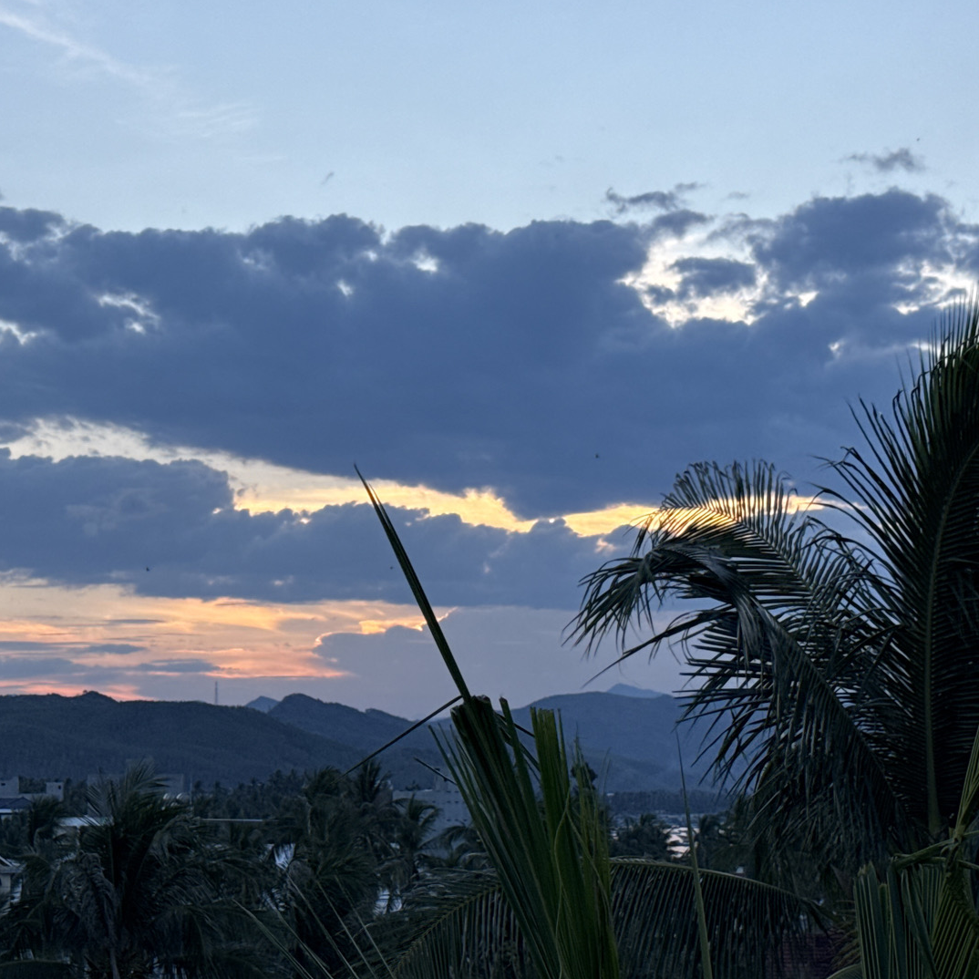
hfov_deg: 21.8
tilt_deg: +7.8
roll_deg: -0.3
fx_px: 2528
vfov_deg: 21.9
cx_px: 308
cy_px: 453
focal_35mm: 79
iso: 64
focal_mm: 6.76
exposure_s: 1/601
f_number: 1.78
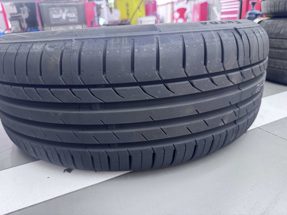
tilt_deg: -20.0
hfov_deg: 71.6
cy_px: 108
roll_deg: +4.6
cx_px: 144
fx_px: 199
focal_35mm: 24
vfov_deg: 56.8
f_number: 1.78
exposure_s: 1/50
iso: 200
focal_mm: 6.76
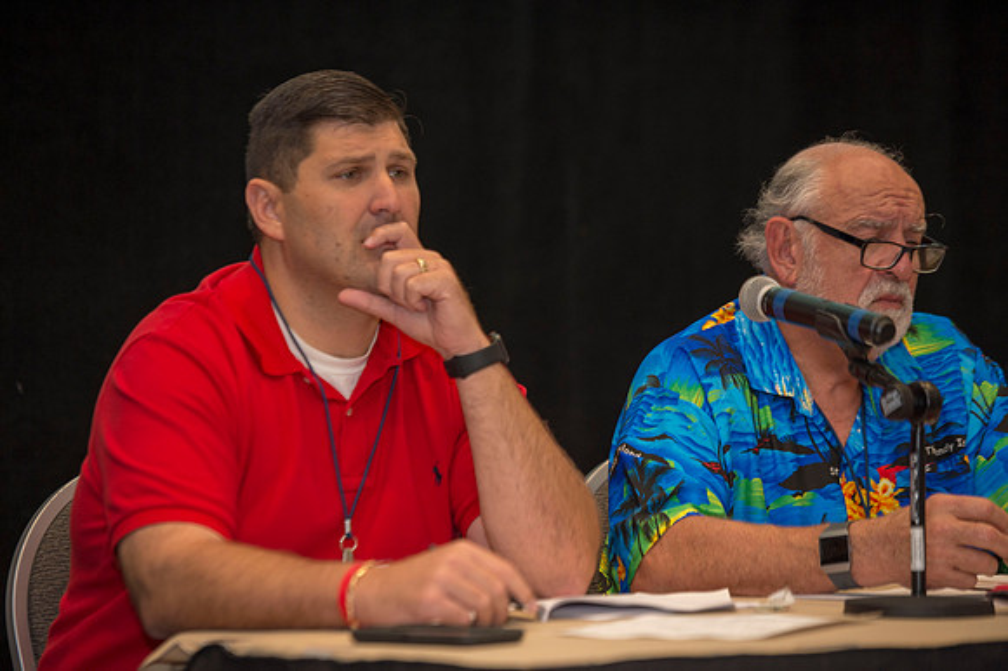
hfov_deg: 13.3
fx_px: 4337
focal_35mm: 155
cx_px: 504
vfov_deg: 8.8
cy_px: 336
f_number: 3.2
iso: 1250
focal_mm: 155
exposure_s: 1/320
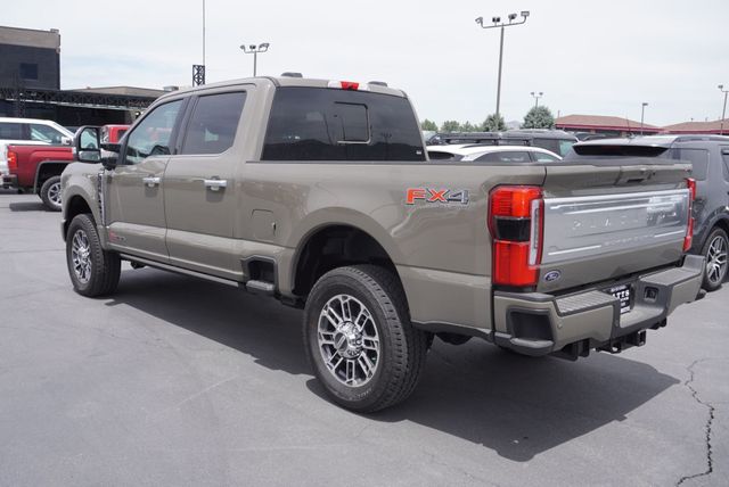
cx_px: 364
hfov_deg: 57.2
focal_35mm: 33
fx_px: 669
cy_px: 244
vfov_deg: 40.0
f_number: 8
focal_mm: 22
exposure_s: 1/200
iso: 100
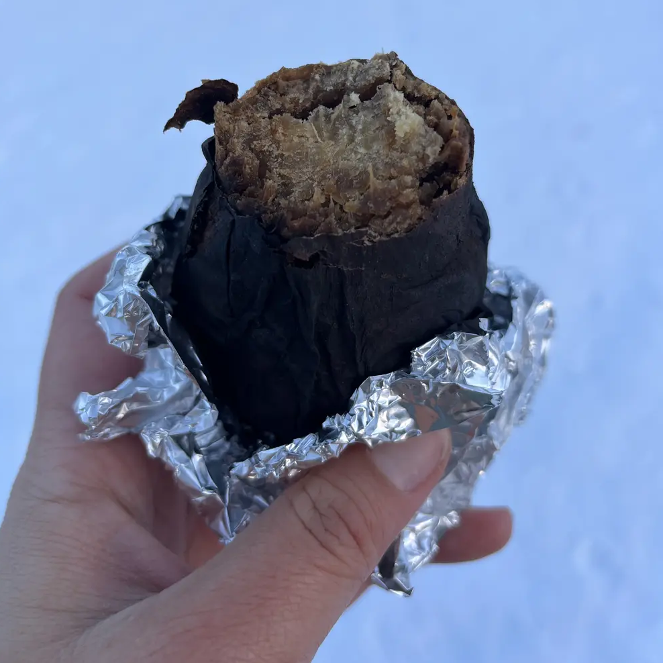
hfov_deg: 52.5
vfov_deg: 51.7
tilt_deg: -39.9
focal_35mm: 31
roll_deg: +9.8
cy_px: 233
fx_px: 672
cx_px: 328
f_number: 1.6
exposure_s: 1/369
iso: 50
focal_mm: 5.1
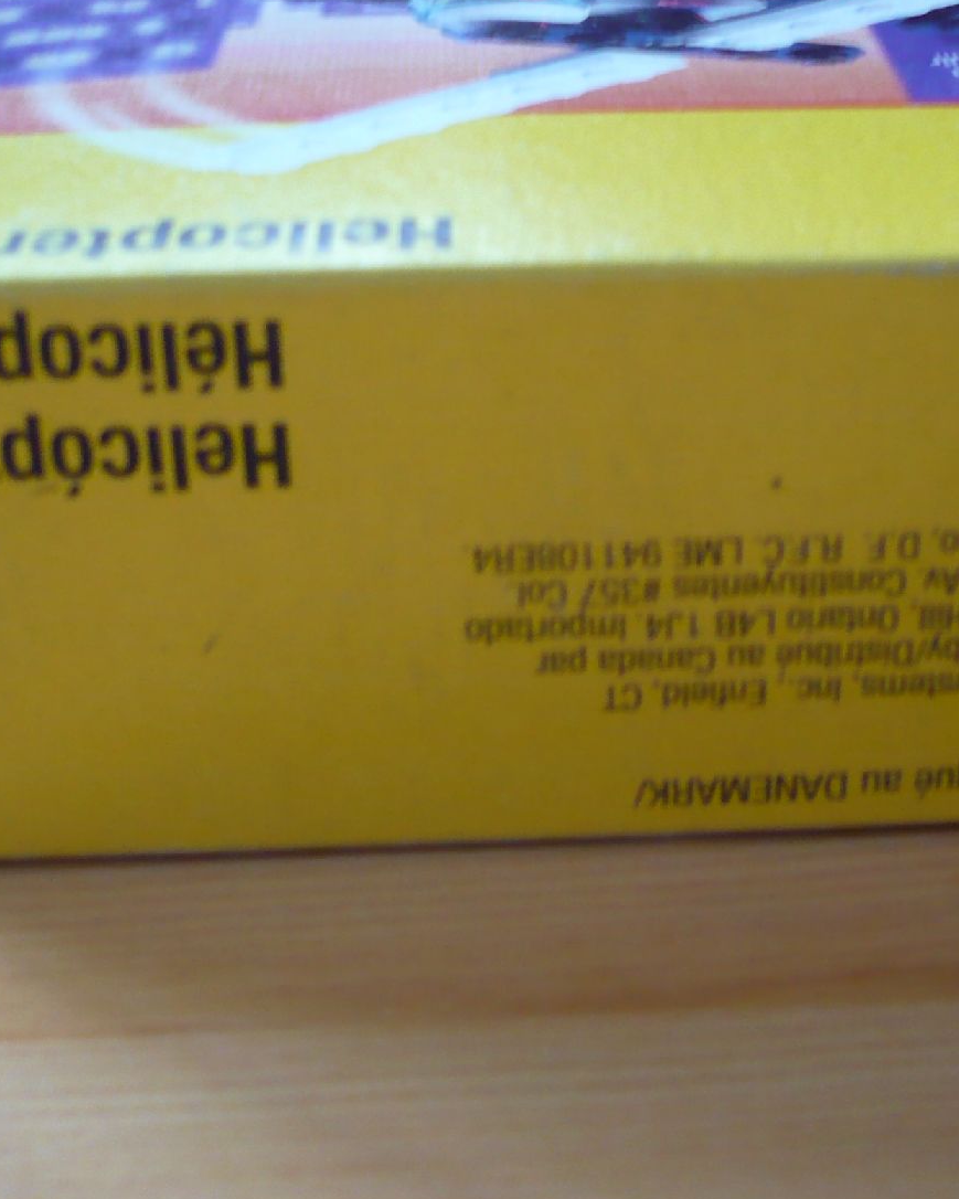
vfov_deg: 30.3
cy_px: 414
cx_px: 635
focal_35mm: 62
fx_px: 2199
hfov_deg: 24.5
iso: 200
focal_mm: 5.8
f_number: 2.8
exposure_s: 1/20
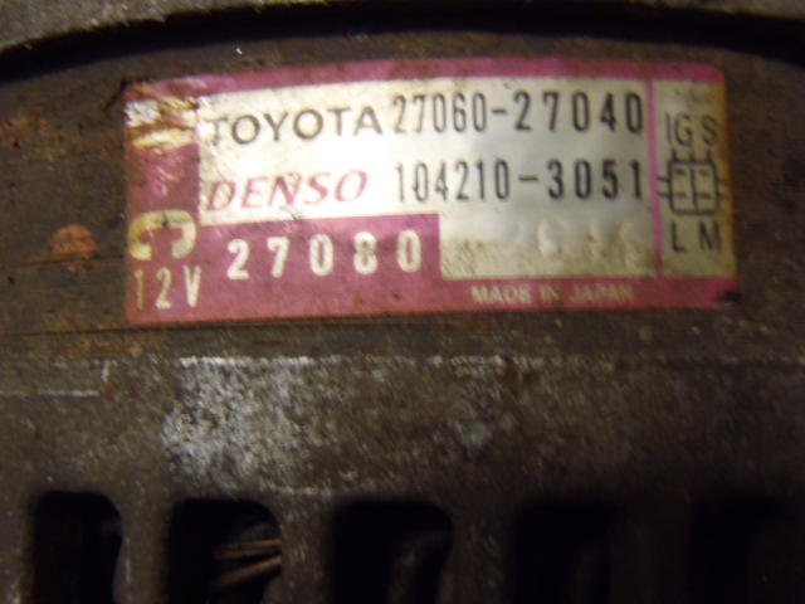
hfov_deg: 50.1
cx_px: 402
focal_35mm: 37
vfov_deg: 38.7
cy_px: 302
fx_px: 860
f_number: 4.7
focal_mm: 6.64
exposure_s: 1/4
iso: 320
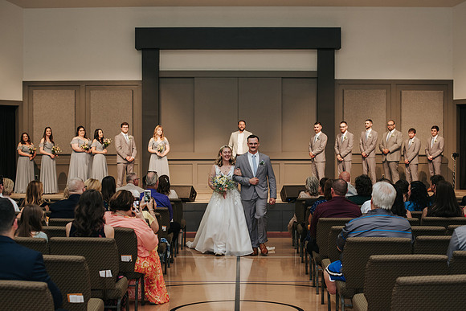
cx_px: 238
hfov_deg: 33.1
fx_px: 783
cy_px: 184
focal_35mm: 60
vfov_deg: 22.4
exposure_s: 1/200
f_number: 3.2
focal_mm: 50
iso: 1000
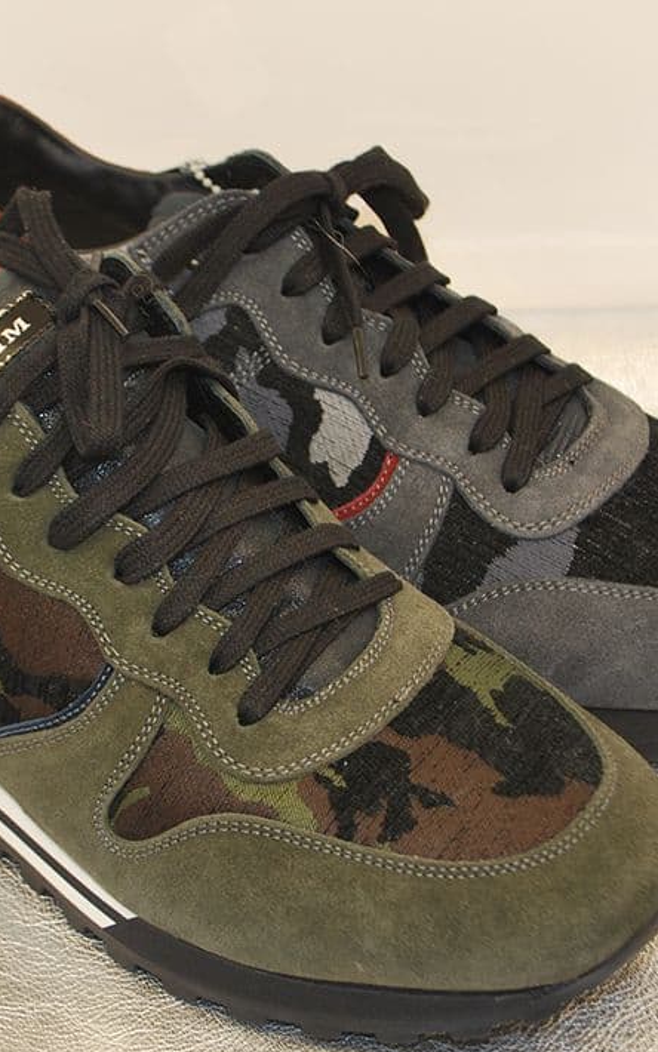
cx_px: 292
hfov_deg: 21.0
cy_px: 545
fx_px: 1778
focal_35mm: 62
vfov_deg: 33.0
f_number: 4.2
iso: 200
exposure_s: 1/60
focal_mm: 24
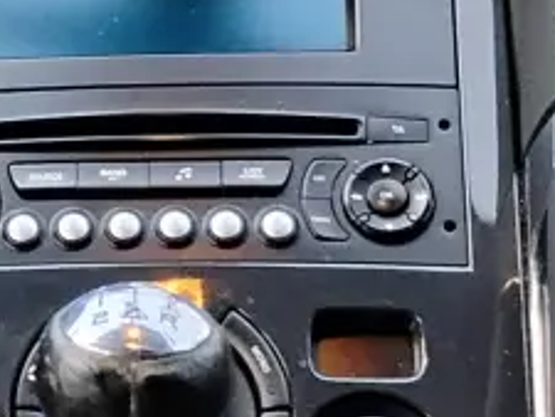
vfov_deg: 7.0
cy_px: 116
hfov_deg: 9.0
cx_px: -355
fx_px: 3401
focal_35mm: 212
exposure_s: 1/50
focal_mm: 4.26
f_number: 1.8
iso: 594
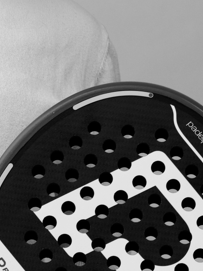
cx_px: -179
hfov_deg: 3.2
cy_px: 145
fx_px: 3653
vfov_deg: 4.2
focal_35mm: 467
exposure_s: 1/125
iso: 200
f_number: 5
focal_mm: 70
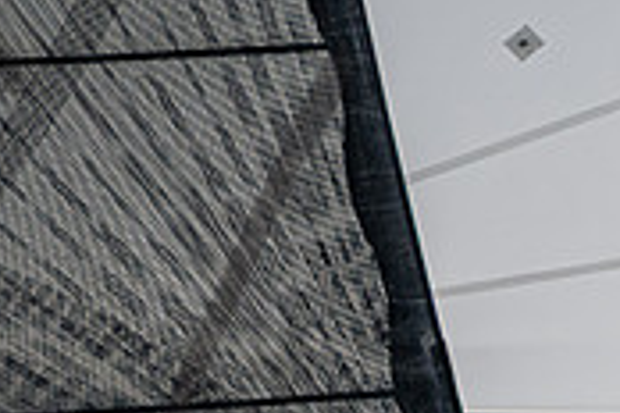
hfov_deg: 1.7
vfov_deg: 1.1
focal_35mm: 1224
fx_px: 21078
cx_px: 1048
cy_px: 755
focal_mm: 270
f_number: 8
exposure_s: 1/3200
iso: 640
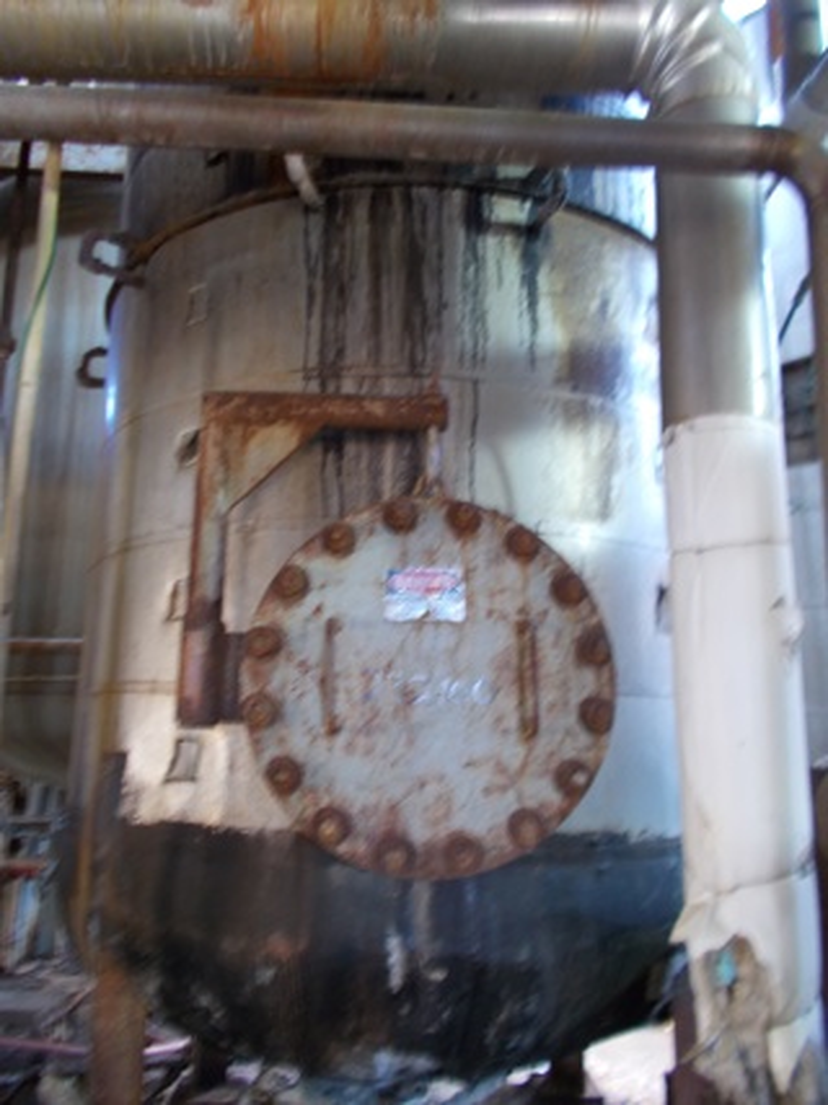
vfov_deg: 67.3
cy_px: 552
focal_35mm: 26
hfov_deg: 53.0
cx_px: 414
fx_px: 830
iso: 200
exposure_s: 1/5
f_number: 3.2
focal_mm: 4.6
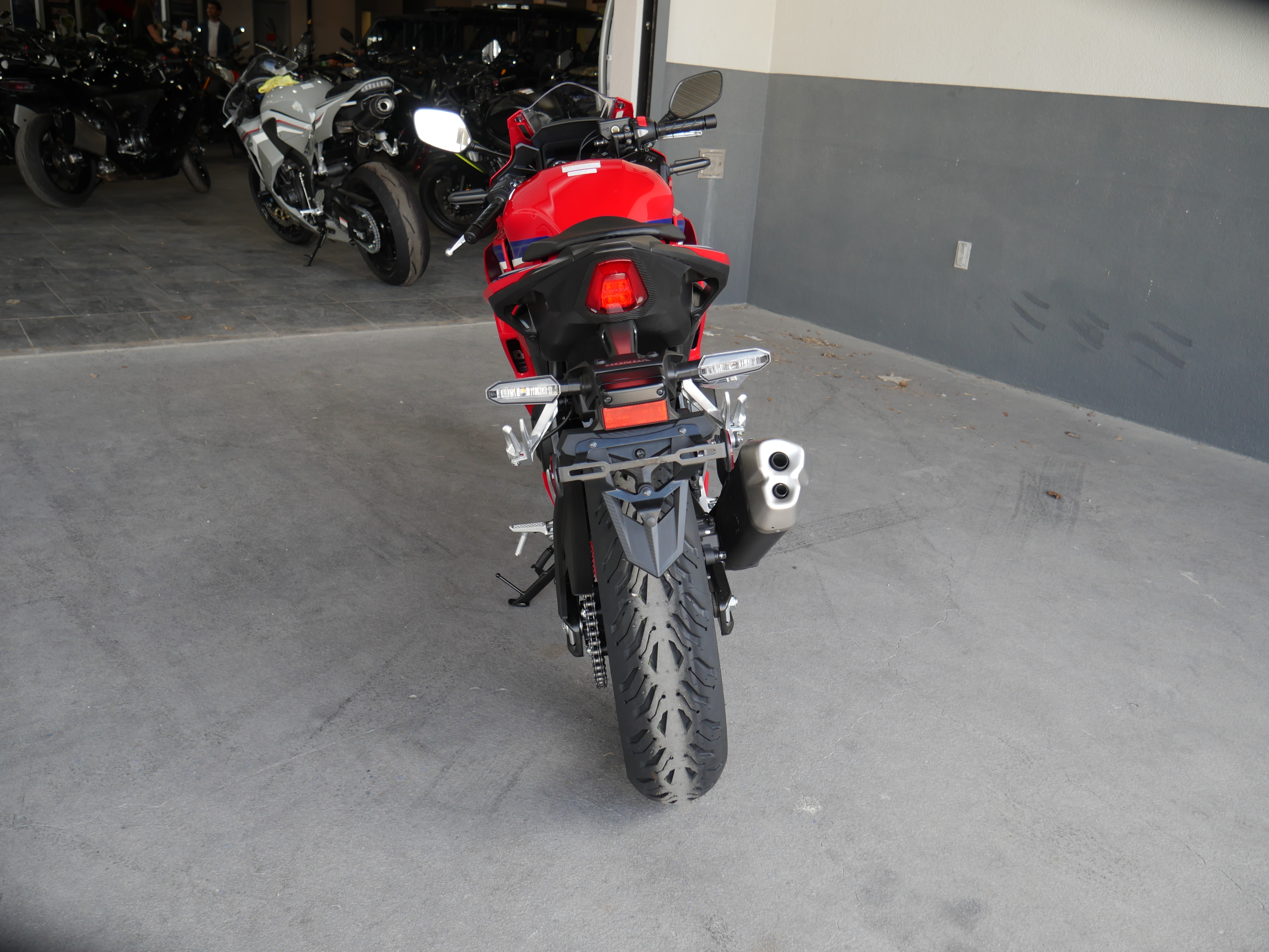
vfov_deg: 46.8
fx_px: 1100
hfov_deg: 59.9
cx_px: 634
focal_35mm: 30
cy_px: 476
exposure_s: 1/125
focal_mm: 15
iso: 200
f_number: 3.6
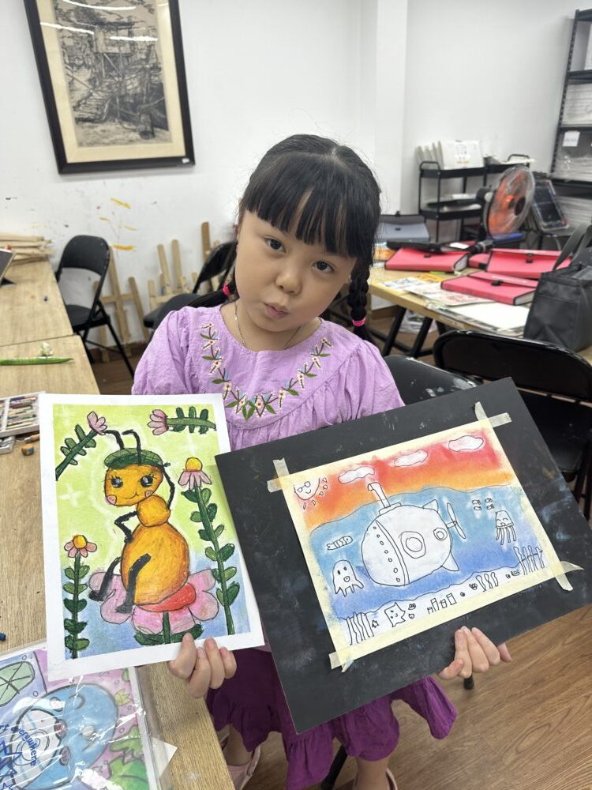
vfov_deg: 71.6
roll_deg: +1.7
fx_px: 547
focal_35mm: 24
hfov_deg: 56.8
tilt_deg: -24.9
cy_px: 395
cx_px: 296
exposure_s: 1/142
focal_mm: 6.86
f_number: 1.78
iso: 64
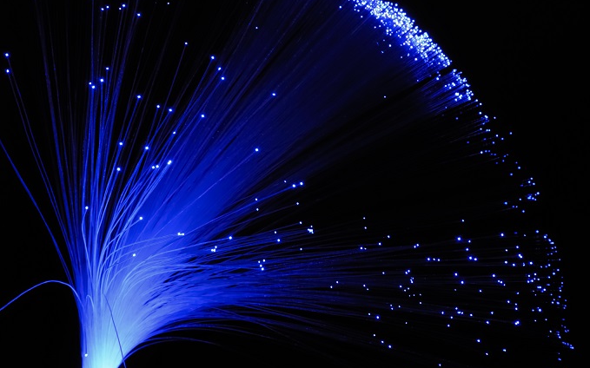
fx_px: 868
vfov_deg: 23.9
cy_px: 145
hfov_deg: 37.5
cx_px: 306
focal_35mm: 54
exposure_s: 8
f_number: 18
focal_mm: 30
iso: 200
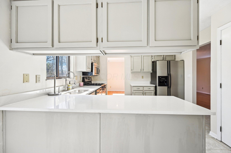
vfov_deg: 81.1
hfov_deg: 104.3
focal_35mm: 14
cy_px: 76
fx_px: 90
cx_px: 116
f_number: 5.6
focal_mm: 14
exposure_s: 1/90
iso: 400
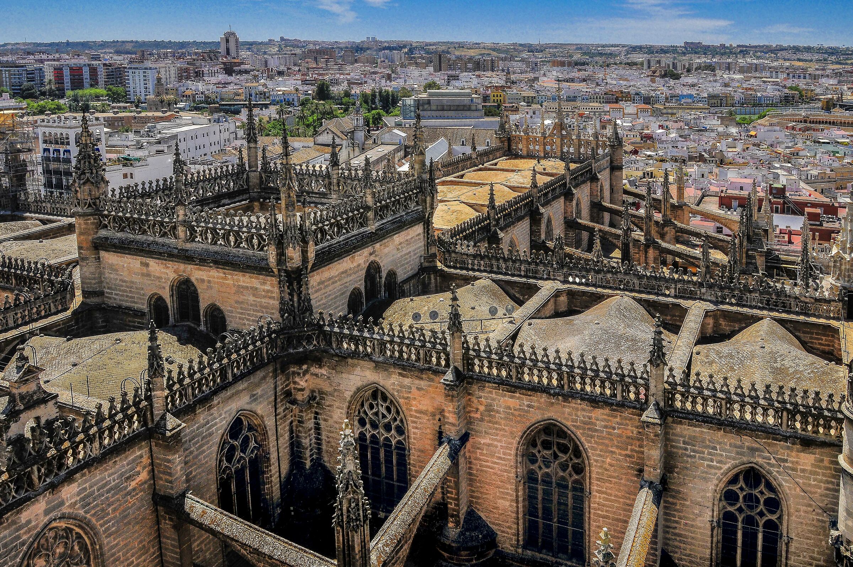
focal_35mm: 30
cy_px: 284
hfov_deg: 62.0
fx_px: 710
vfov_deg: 43.5
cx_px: 426
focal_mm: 20
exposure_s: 1/125
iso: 320
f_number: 11
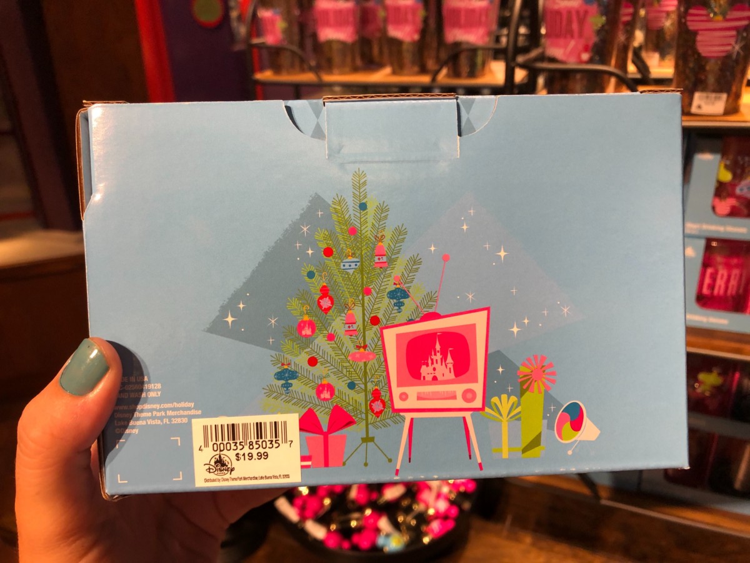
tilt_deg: -24.4
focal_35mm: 28
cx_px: 375
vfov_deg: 49.7
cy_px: 282
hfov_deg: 63.4
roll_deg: +1.5
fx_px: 607
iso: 40
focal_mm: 3.99
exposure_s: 1/30
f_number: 1.8
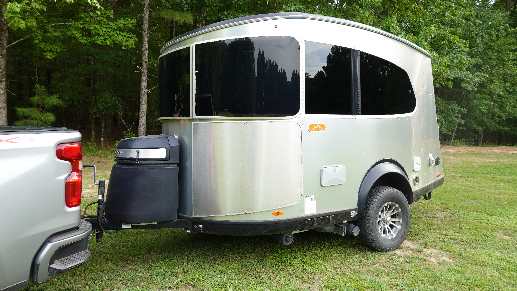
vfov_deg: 44.2
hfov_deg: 71.9
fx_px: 356
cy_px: 123
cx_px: 265
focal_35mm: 26
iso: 100
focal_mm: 9
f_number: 3.2
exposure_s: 1/160
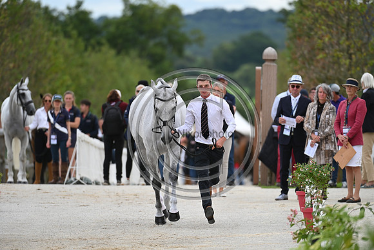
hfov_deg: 5.2
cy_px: 125
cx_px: 187
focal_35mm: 400
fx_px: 4156
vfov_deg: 3.4
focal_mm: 400
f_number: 5.6
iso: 500
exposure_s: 1/1600
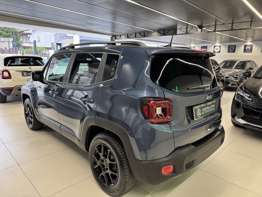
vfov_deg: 56.8
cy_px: 98
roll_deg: -0.9
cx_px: 131
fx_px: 182
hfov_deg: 71.6
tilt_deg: -11.6
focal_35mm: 24
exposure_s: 1/60
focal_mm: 6.76
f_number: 1.78
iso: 250
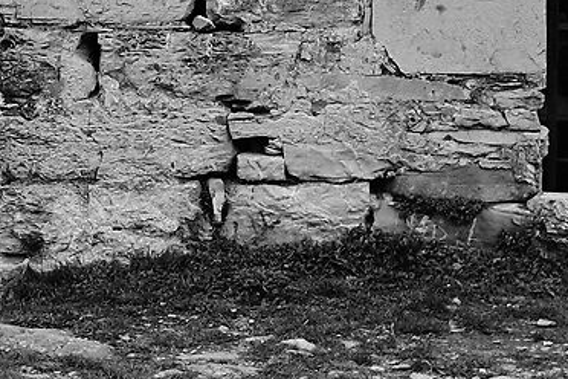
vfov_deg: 5.9
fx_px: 3565
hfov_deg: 9.0
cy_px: -400
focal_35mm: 226
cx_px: -183
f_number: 3.2
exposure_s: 1/150
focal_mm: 23
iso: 160
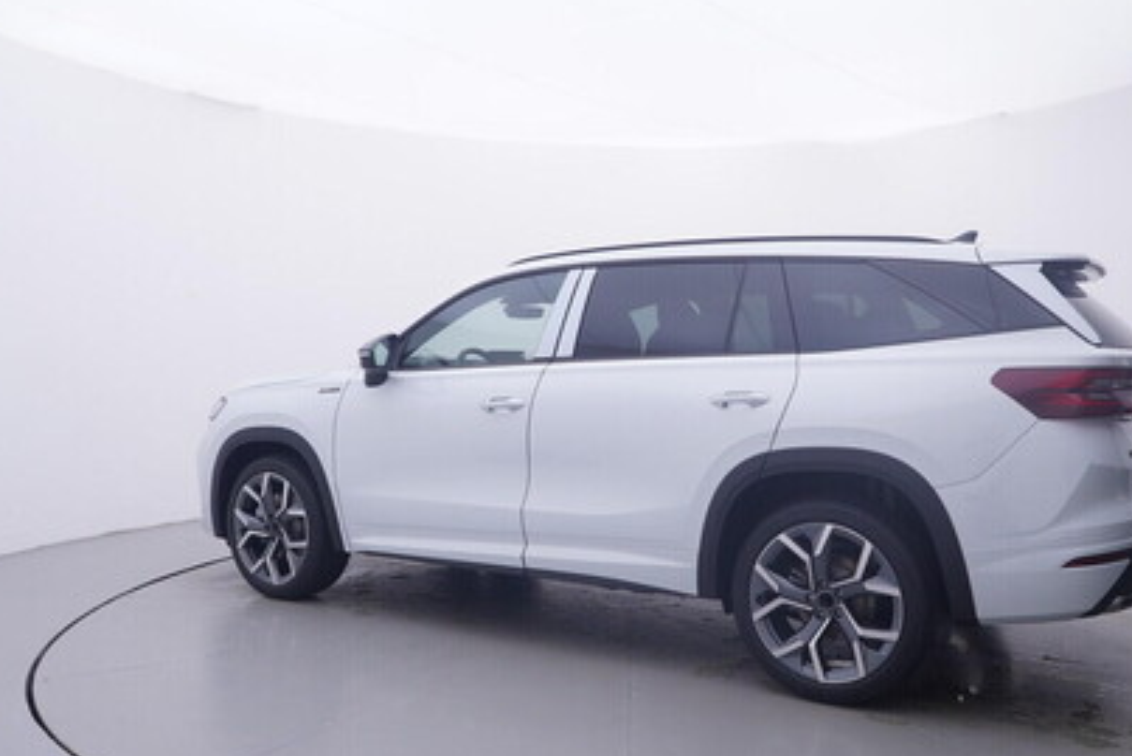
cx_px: 639
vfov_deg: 42.7
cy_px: 409
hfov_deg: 60.6
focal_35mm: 31
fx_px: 965
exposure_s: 1/80
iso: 200
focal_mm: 15
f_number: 5
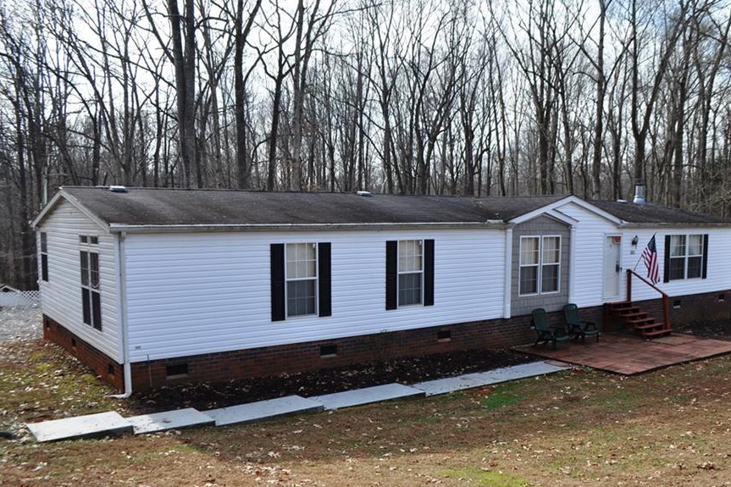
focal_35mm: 32
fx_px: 650
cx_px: 401
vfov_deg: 41.0
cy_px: 281
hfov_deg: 58.6
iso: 200
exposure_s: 1/250
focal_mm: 18
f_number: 8
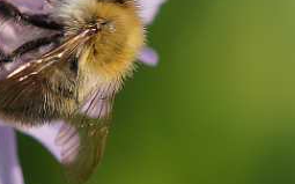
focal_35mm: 719
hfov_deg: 2.9
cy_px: -12
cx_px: -5
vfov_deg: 1.8
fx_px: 5777
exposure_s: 1/320
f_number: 4.5
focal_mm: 100
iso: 100
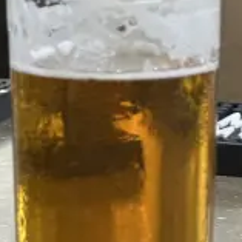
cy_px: 173
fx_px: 1368
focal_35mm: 173
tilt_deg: -11.3
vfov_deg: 10.1
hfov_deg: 10.1
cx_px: 119
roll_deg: -1.1
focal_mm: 9
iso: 640
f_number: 2.8
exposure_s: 1/15
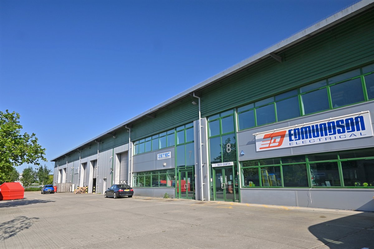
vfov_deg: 53.1
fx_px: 249
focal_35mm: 24
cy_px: 124
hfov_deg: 73.7
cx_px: 187
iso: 160
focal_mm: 16
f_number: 4.5
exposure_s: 1/1000
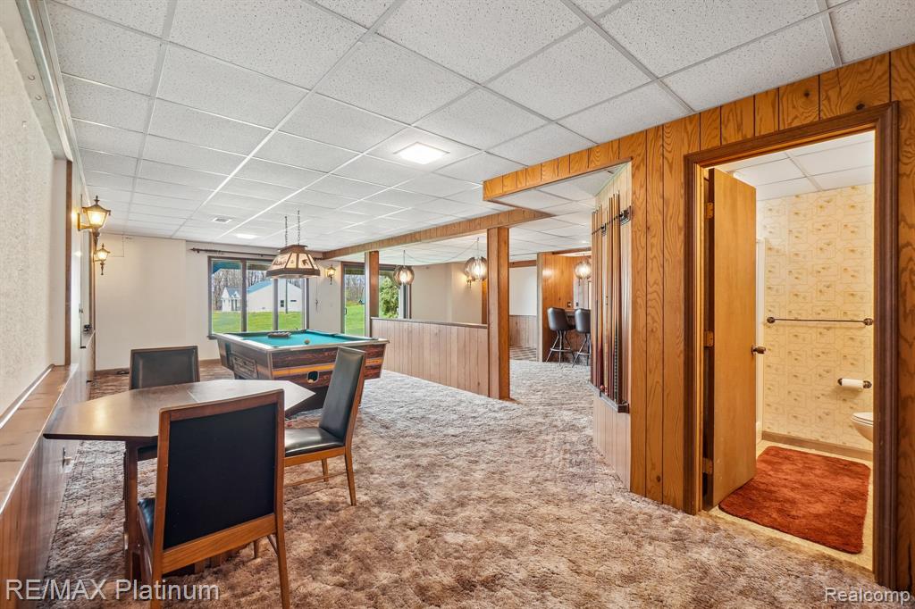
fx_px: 381
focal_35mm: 15
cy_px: 304
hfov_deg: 100.4
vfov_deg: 77.3
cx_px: 458
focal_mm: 10
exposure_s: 1/6
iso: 400
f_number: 8
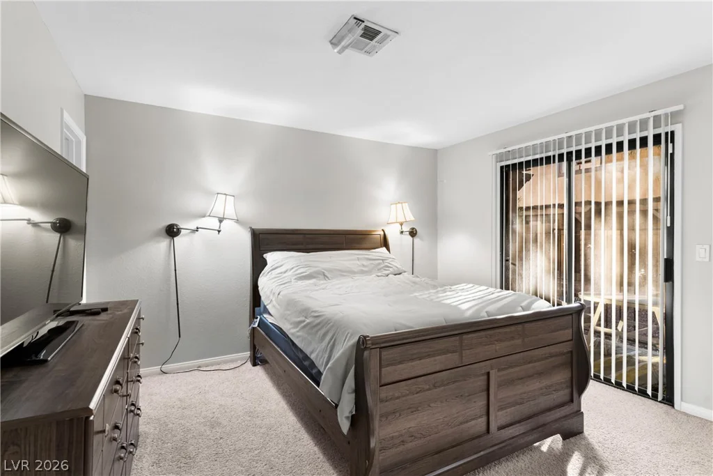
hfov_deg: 93.3
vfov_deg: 70.5
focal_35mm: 17
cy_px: 238
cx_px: 356
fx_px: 337
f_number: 8
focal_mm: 17
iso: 500
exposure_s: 1/15
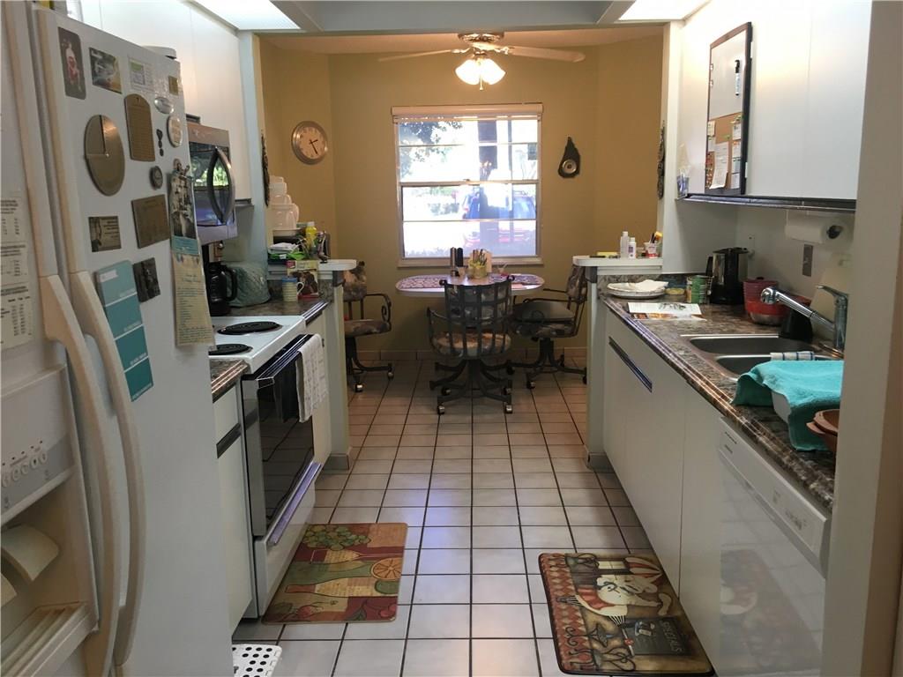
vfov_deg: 48.2
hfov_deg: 61.7
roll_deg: +0.5
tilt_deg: -10.9
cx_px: 452
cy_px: 338
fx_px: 756
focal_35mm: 29
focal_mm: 4.15
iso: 80
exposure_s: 1/30
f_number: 2.2
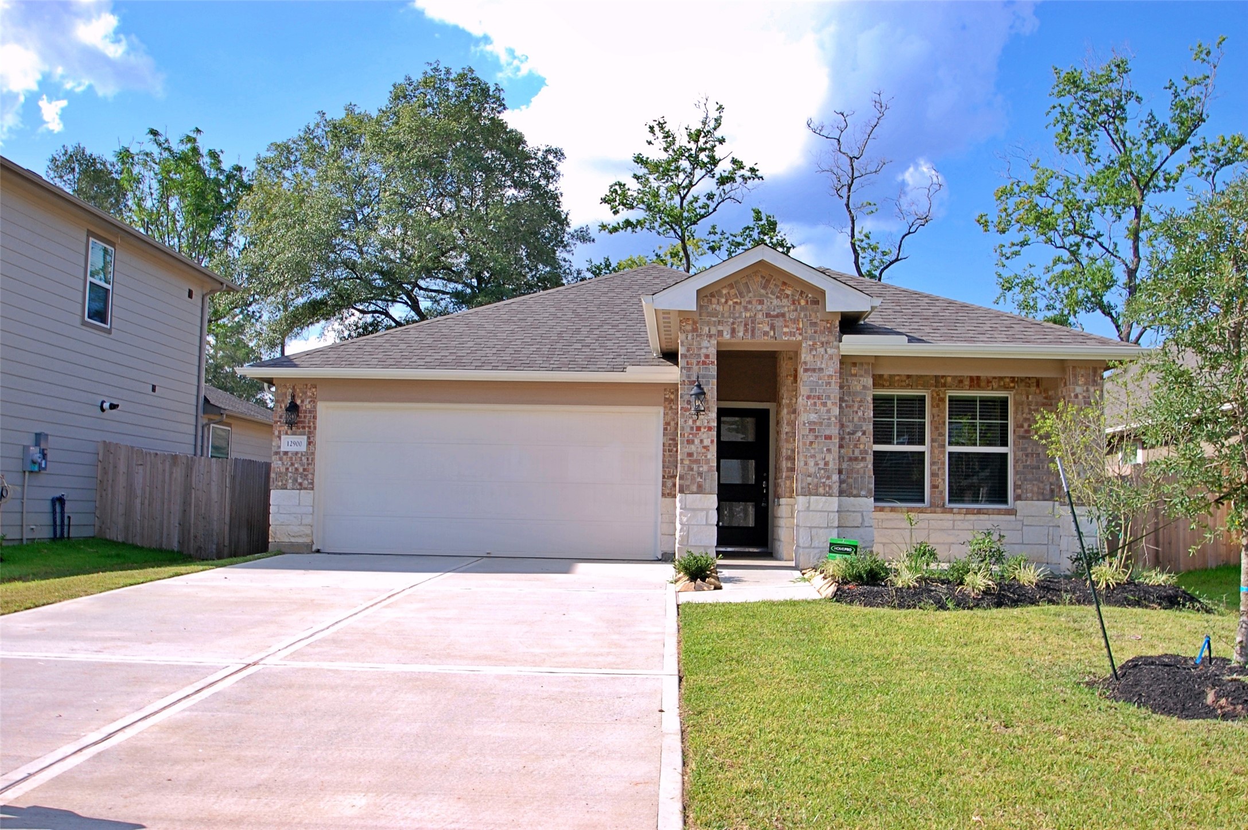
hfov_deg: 59.5
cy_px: 415
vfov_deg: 41.6
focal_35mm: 32
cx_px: 624
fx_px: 1091
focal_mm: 21
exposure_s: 1/320
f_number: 9
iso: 200
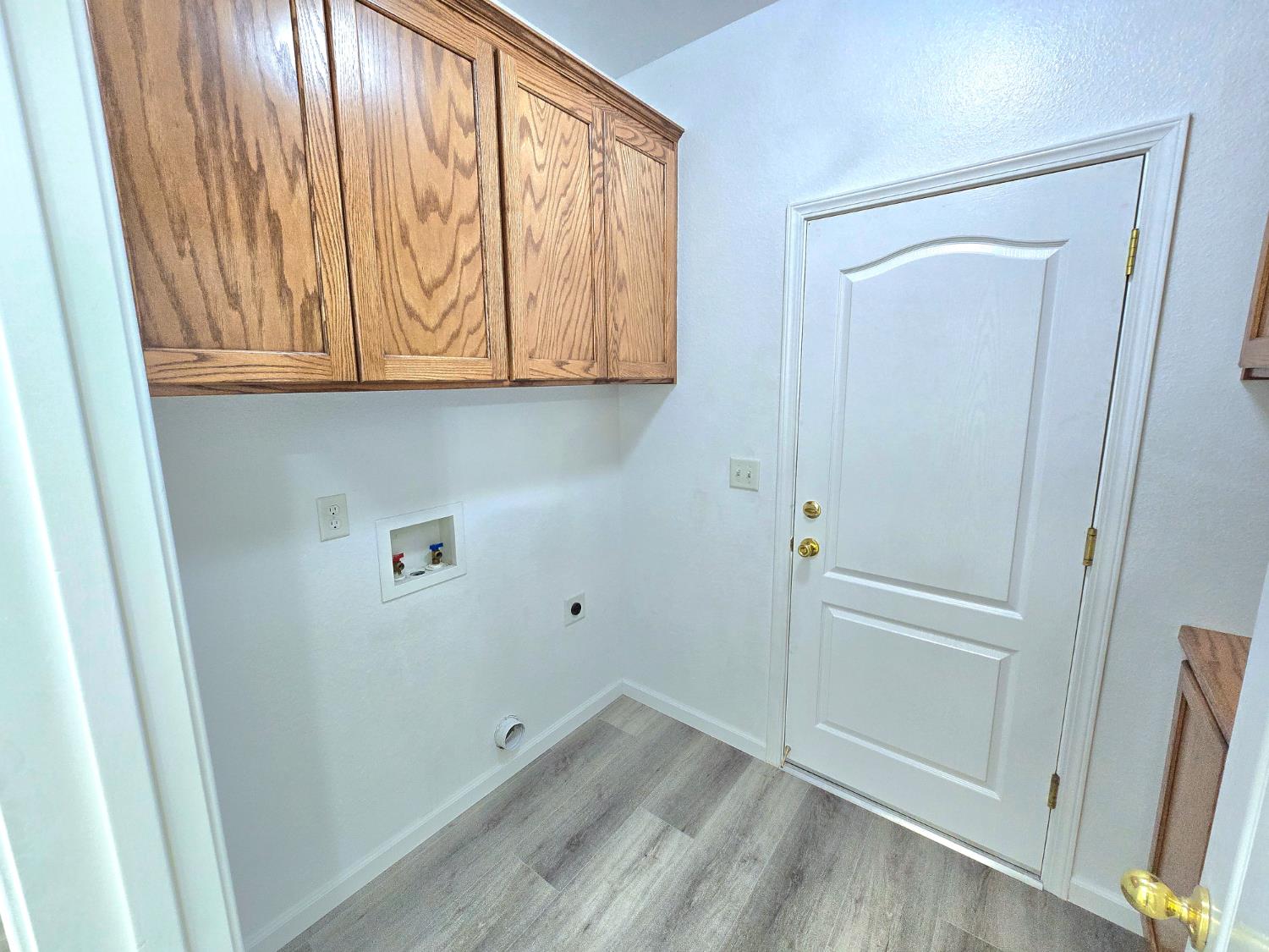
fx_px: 477
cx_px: 634
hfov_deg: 106.2
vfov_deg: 89.9
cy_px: 476
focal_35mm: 13
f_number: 2.2
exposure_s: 1/60.2
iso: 400
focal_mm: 2.2
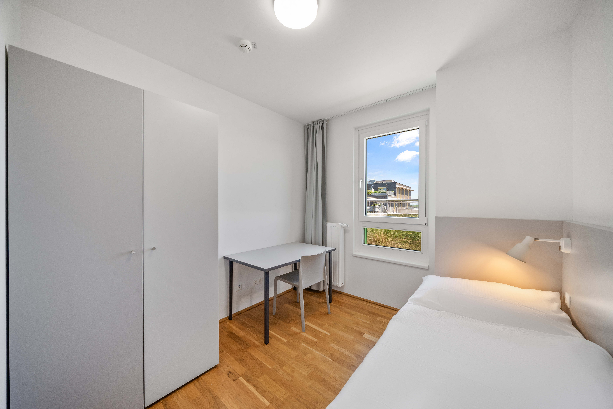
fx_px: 204
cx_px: 306
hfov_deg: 112.6
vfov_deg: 90.0
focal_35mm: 12
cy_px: 204
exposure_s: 1/25
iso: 500
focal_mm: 12
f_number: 9
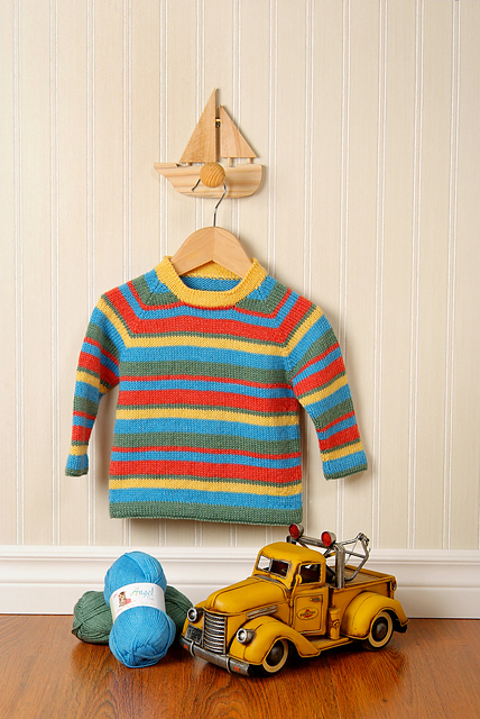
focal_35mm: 78
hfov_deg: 17.5
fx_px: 1557
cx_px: 240
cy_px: 360
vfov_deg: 26.0
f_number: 6.7
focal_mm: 52
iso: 100
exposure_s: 1/60
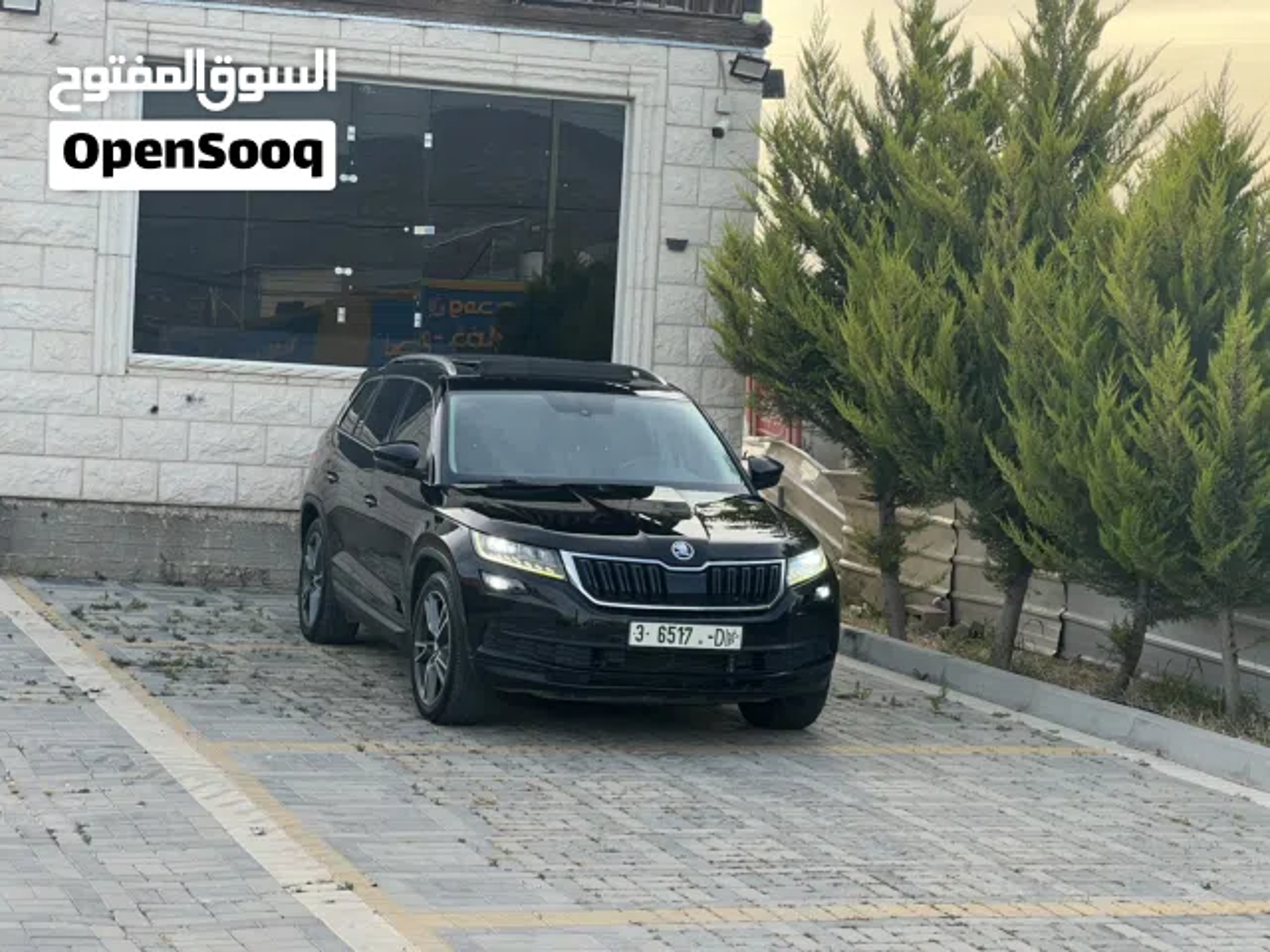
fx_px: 2825
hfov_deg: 25.3
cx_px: 635
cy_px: 476
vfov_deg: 19.1
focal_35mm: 77
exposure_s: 1/111
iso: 32
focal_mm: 9
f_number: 2.8
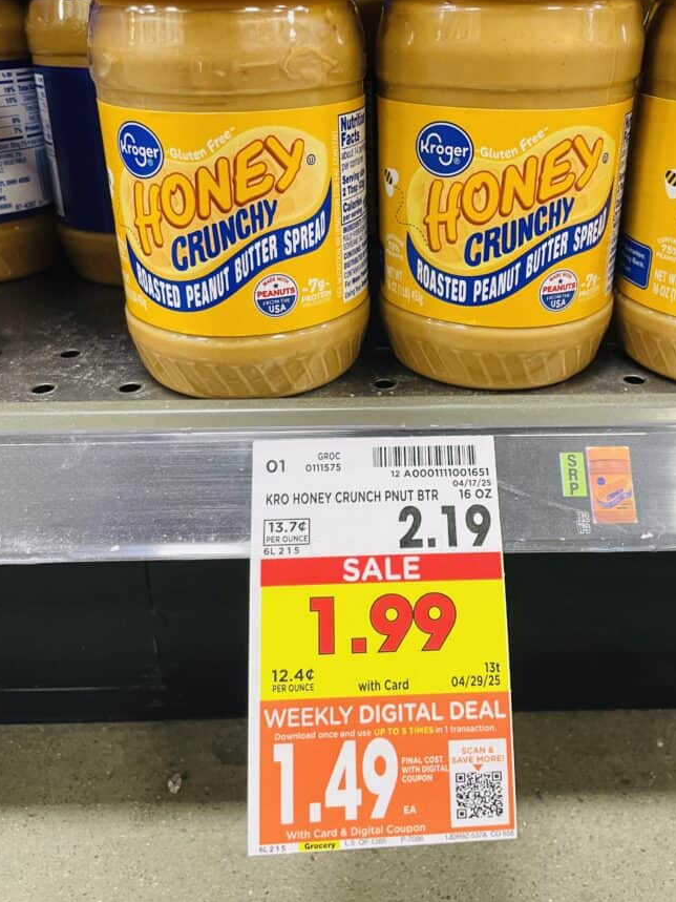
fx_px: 807
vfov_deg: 58.0
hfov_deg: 45.2
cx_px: 397
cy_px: 366
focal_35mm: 31
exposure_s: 1/40
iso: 125
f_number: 1.6
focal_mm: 4.2
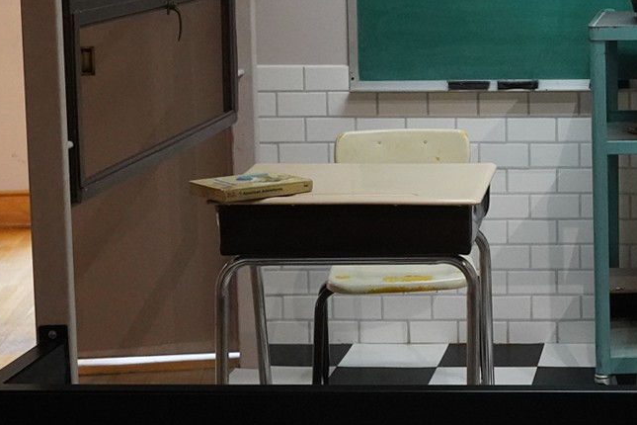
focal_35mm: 93
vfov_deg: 14.5
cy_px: 26
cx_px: 704
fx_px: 1645
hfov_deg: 20.8
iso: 6400
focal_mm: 30
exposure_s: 1/100
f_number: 5
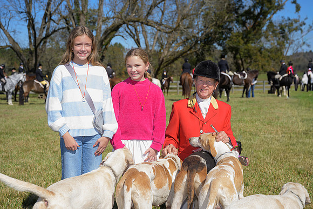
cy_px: 100
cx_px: 163
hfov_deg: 36.8
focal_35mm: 54
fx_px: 471
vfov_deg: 25.0
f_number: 5
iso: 50
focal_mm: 52
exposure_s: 1/400
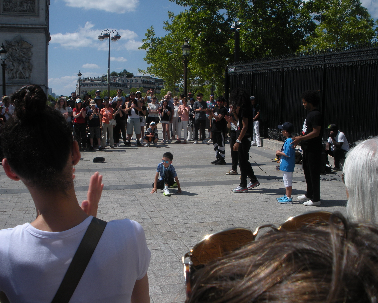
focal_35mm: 38
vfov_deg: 39.2
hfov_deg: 47.9
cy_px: 152
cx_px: 196
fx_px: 425
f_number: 5.6
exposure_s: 1/511
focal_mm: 6.3
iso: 64
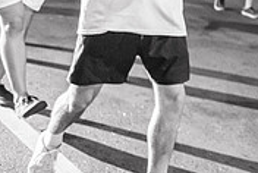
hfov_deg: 21.3
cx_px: 393
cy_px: -27
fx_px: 567
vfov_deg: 16.7
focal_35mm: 79
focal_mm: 24
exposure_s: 1/200
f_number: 2.2
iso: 5000
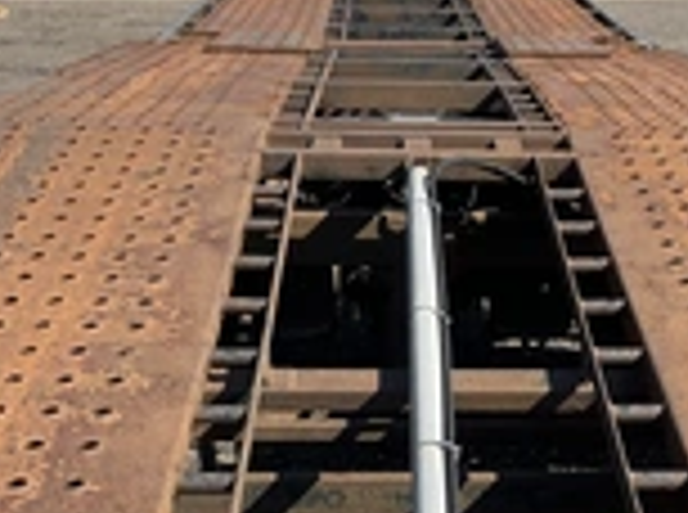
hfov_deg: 25.5
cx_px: 486
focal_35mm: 76
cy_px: 428
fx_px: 1507
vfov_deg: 19.1
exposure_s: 1/1015
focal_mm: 3
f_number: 1.8
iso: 25
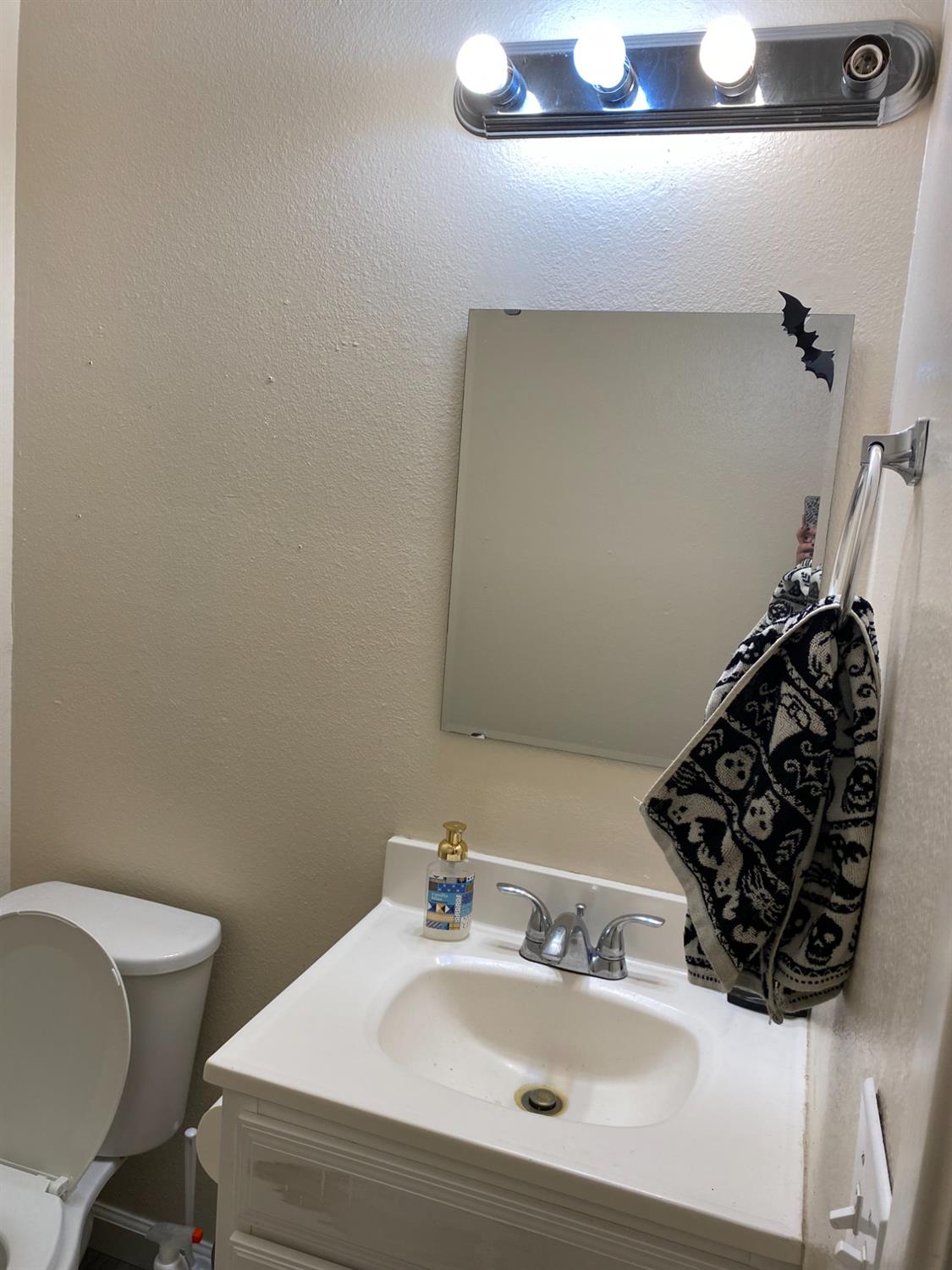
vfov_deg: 67.3
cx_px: 476
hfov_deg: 53.1
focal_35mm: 26
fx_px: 953
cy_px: 635
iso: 50
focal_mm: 4.25
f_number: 1.8
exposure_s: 1/120
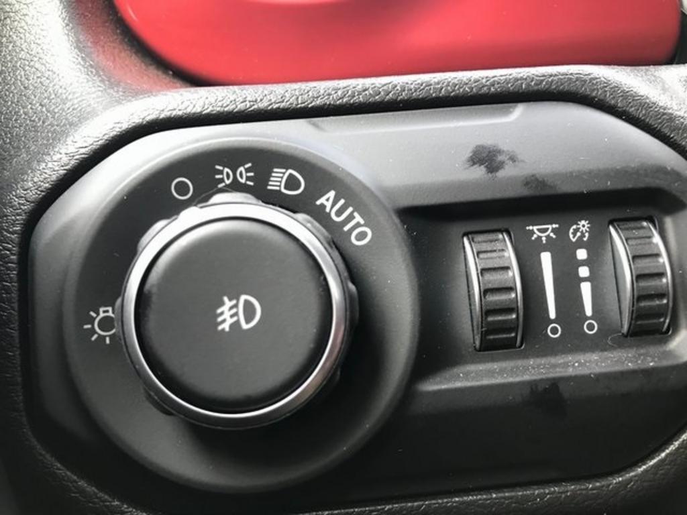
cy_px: 258
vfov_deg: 49.7
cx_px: 344
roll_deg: +2.7
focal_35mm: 28
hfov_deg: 63.4
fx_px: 556
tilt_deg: +1.8
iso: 50
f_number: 1.8
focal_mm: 3.99
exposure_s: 1/15
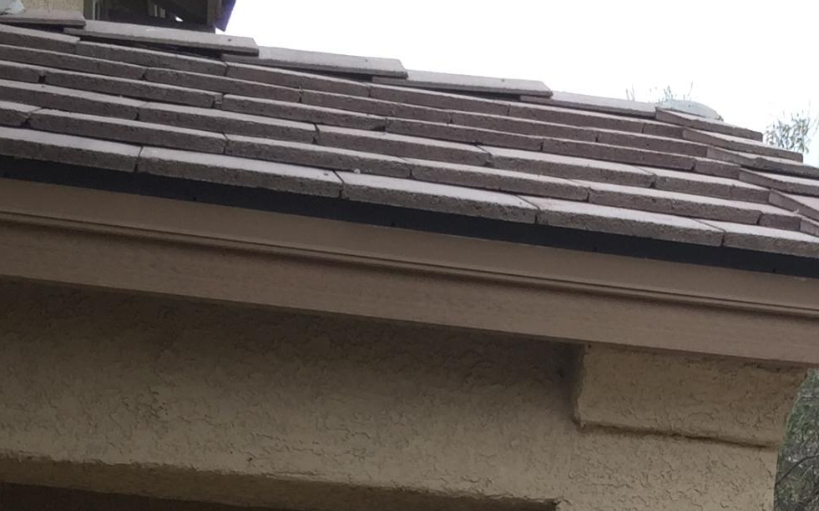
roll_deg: -2.8
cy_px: 879
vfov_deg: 12.8
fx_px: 2098
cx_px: 776
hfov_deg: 21.5
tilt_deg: -2.7
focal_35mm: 94
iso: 32
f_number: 2.2
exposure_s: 1/226
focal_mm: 4.15
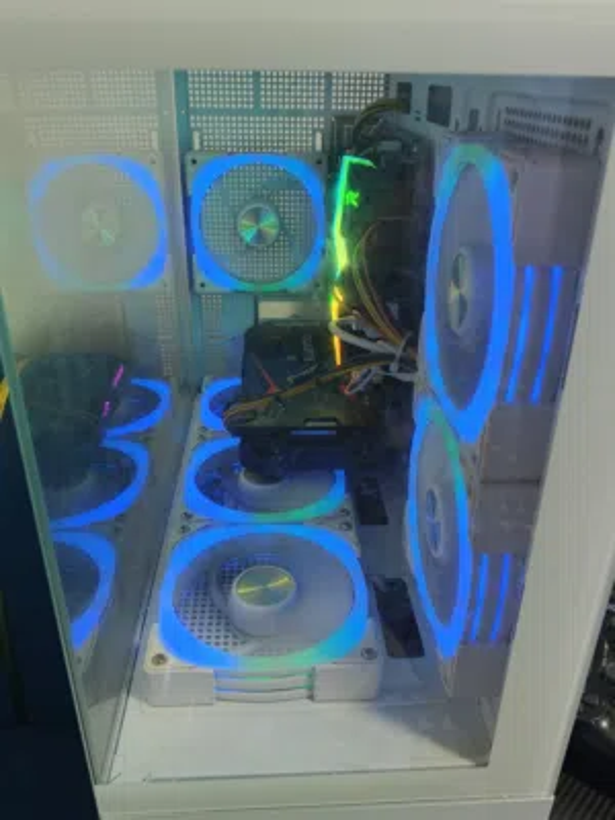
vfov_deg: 73.9
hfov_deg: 58.9
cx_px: 308
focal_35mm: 23
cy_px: 410
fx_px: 545
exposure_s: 1/33.3
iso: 644
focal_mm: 4.09
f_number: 1.6
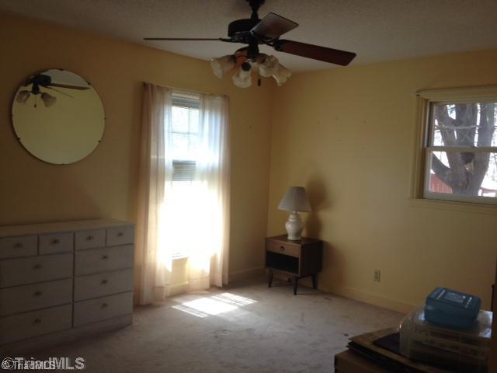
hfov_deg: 52.6
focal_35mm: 35
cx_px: 248
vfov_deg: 40.7
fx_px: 503
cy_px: 186
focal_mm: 4.28
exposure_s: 1/40
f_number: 2.4
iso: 64
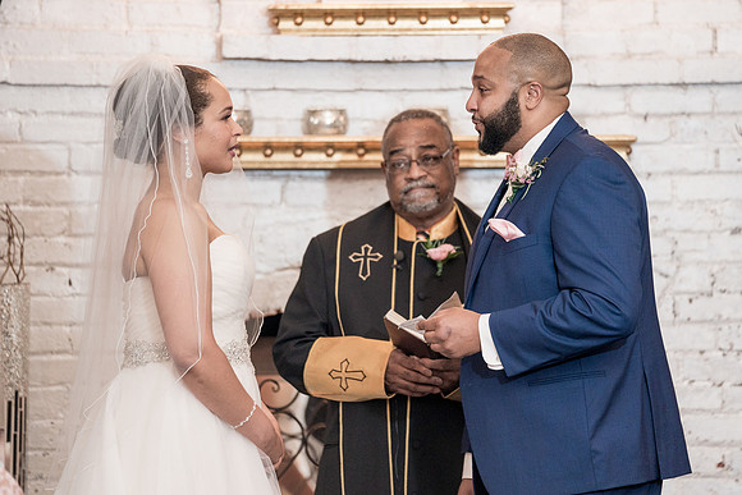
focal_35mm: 216
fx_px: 4457
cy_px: 224
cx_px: 398
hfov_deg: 9.5
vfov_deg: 6.4
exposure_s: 1/160
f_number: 2.8
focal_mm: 191
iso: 2000
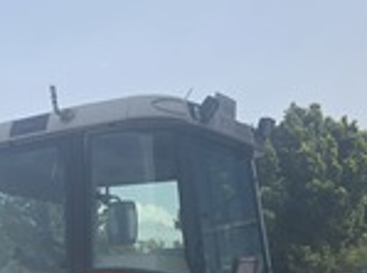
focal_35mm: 85
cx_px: 36
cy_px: 435
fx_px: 899
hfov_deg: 22.5
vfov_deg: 15.6
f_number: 1.7
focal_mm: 6.3
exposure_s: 1/2874
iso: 80
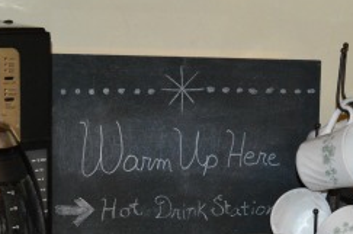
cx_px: 270
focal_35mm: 108
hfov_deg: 18.8
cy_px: 202
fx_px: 1057
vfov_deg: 12.5
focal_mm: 35
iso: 3200
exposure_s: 1/60
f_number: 5
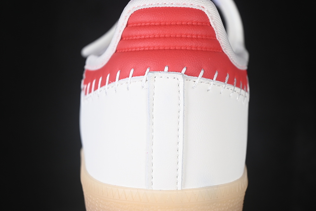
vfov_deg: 16.9
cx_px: 166
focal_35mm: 81
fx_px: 711
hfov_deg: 25.1
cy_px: 104
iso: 160
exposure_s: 1/80
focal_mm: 50
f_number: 7.1
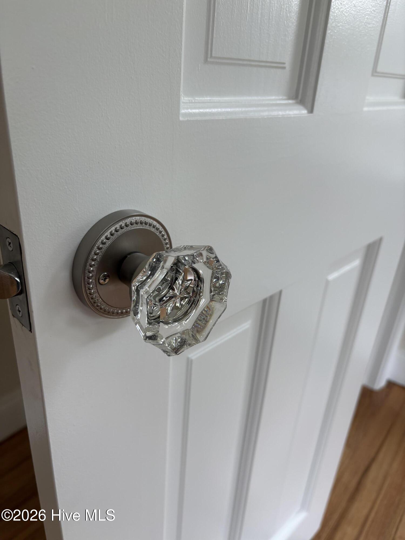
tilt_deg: -26.4
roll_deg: -5.1
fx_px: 406
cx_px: 202
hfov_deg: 53.1
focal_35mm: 26
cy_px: 270
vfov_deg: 67.3
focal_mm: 5.96
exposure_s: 1/121
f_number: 1.6
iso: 64
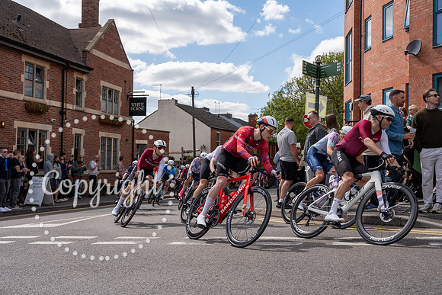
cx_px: 221
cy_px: 148
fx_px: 454
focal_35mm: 37
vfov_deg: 36.0
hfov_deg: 51.9
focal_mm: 37
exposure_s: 1/1000
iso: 160
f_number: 5
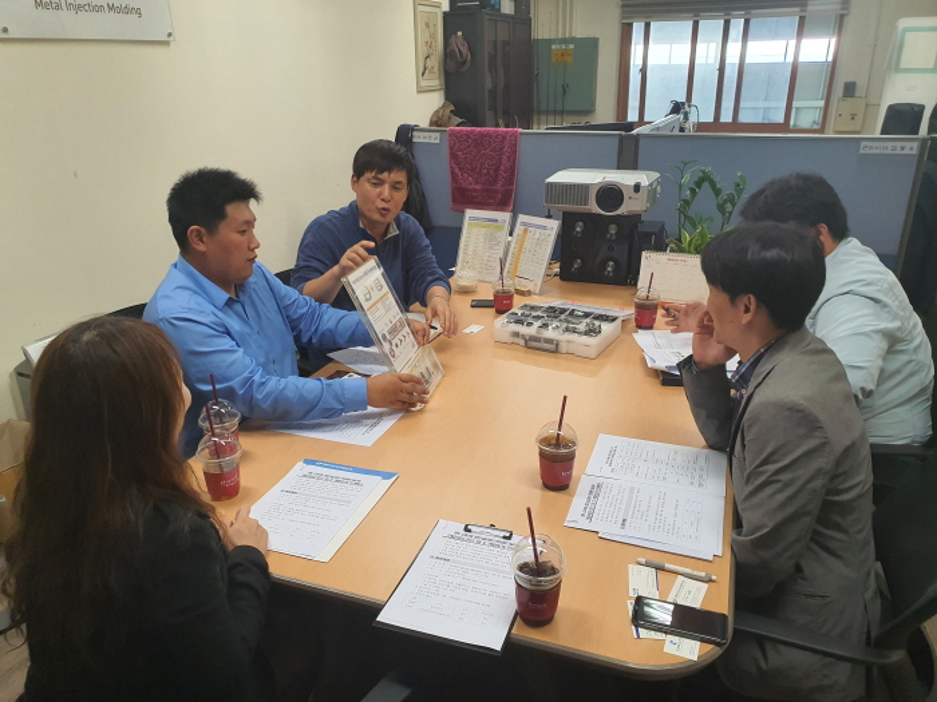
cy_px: 351
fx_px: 704
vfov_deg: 53.1
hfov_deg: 67.3
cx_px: 468
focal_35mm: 26
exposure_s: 1/120
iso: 250
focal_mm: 4.3
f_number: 2.4
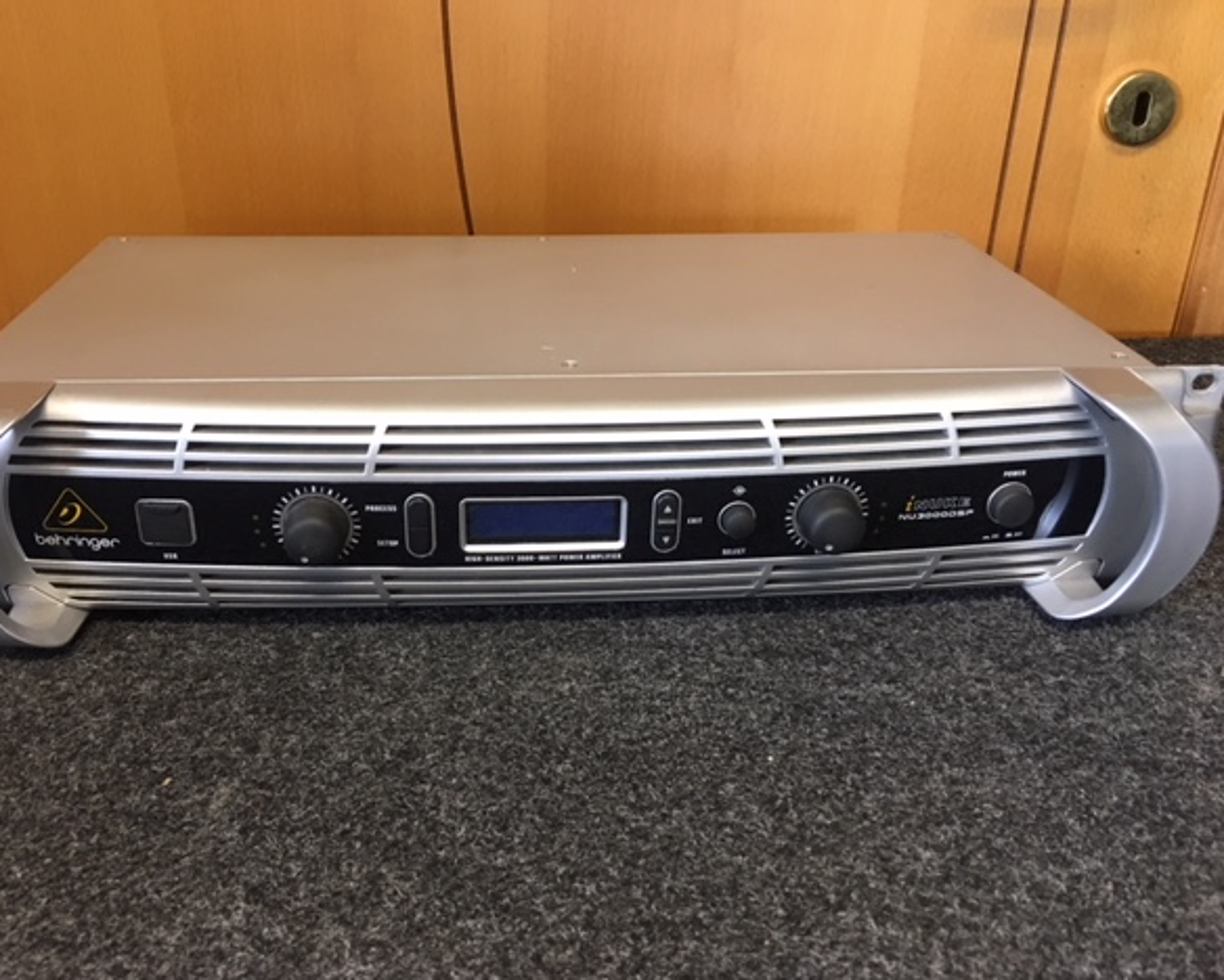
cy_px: 498
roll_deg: -0.1
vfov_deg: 47.2
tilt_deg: -27.3
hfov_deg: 57.1
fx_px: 1124
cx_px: 566
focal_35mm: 31
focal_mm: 4.15
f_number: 2.2
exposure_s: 1/17
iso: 100
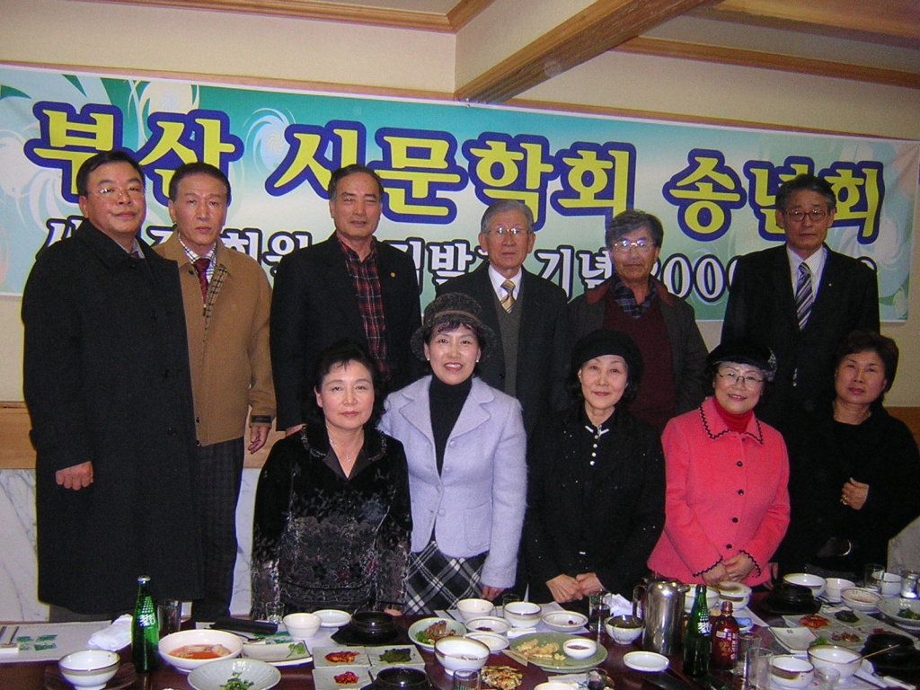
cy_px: 345
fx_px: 957
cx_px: 460
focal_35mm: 36
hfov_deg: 51.4
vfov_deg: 39.7
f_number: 2.6
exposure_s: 1/60.1
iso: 382
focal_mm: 4.7
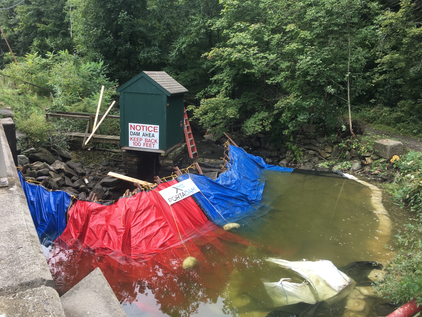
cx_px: 211
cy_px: 158
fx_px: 354
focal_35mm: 29
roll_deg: -2.5
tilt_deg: -13.7
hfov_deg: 61.7
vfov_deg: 48.2
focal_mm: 4.15
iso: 25
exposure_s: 1/252
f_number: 2.2
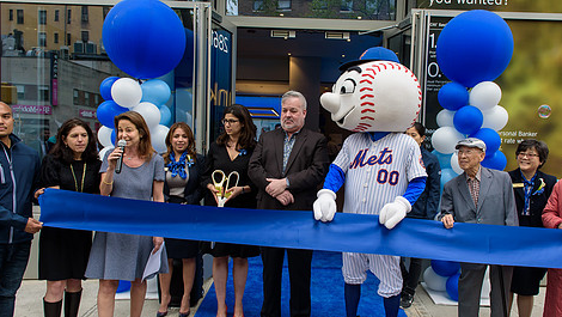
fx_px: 462
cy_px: 164
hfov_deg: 62.5
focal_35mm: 31
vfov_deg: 37.8
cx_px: 305
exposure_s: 1/250
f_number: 5
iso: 200
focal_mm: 24
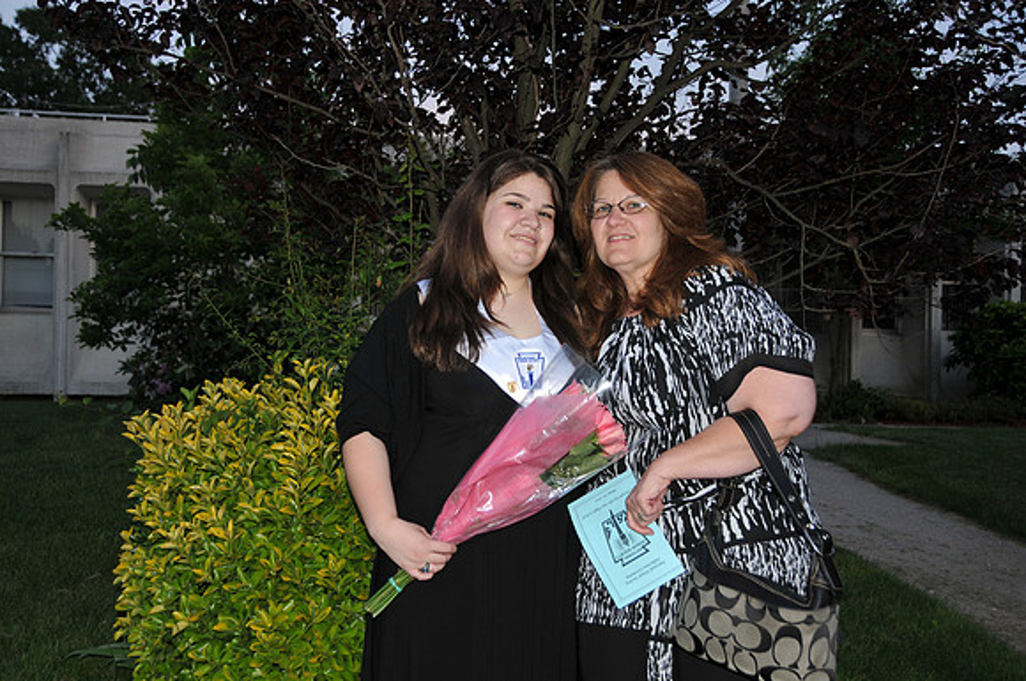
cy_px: 340
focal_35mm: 36
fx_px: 1025
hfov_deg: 53.2
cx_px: 513
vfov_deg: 36.8
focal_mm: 24
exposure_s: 1/60
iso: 200
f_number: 3.8
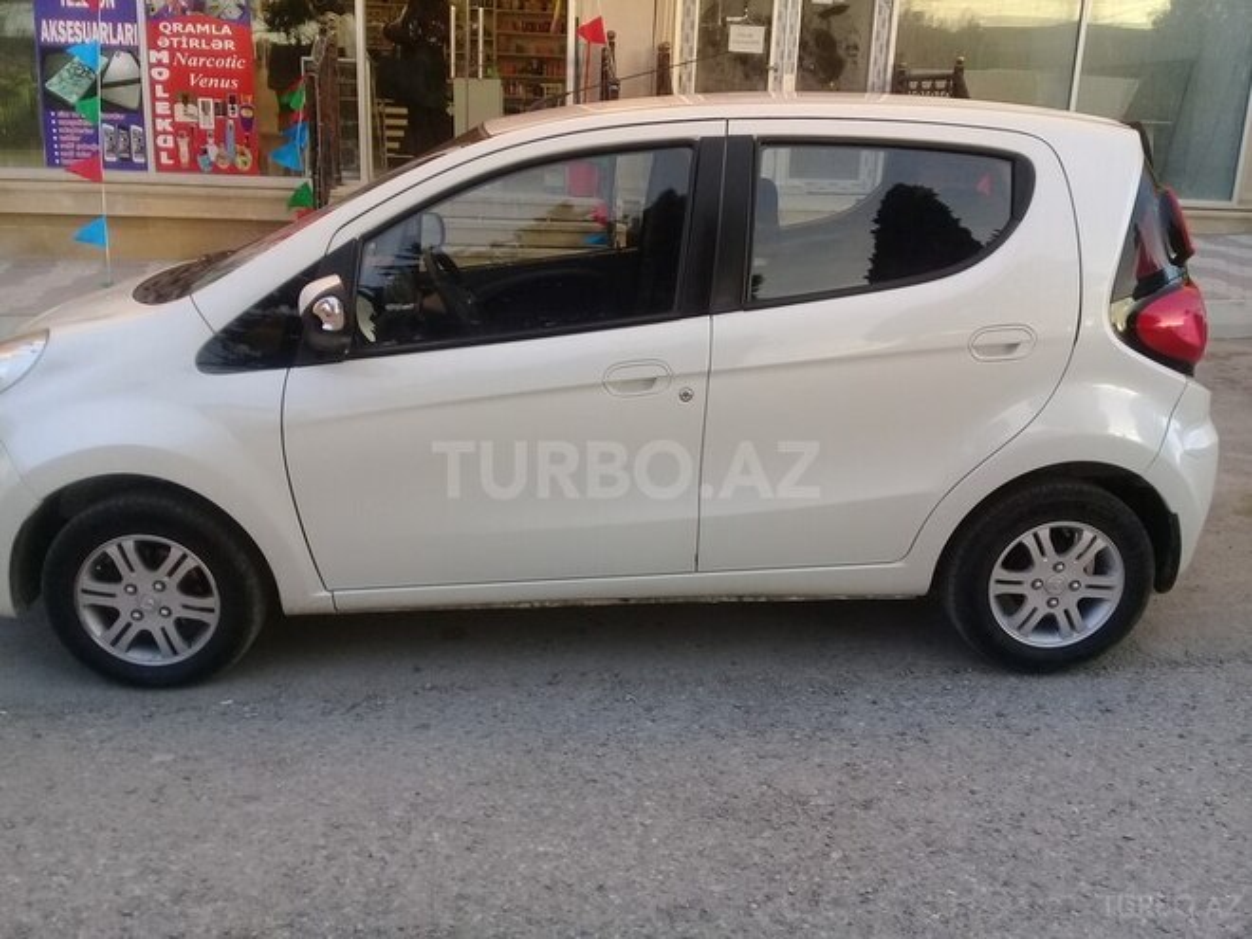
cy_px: 470
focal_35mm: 31
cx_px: 626
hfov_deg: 58.4
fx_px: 1121
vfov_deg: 45.4
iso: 64
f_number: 2.2
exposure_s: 1/100
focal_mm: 3.3
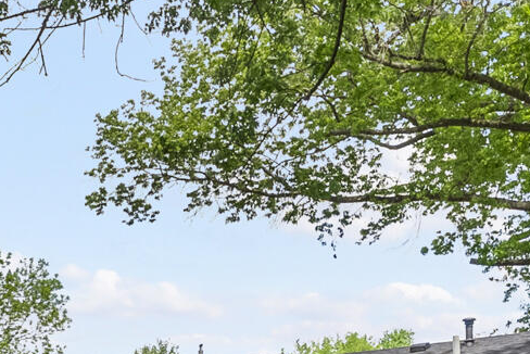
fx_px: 1208
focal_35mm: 82
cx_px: -52
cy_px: 571
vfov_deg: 15.1
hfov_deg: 23.3
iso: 800
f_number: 11
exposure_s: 1/500
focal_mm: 16
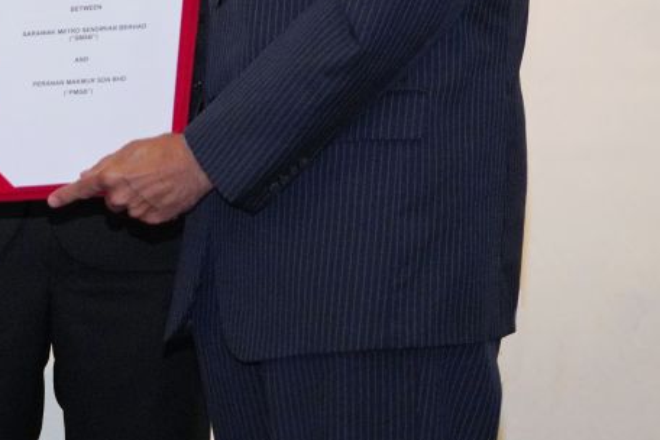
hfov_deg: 5.7
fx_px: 6526
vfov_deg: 3.9
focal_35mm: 356
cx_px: -214
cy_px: -110
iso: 1600
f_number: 4
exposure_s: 1/400
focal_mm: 131
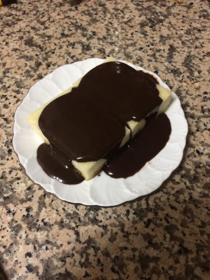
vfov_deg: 61.7
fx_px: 235
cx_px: 105
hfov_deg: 48.2
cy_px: 140
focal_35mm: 29
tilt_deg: -60.8
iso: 320
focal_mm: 4.15
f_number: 2.2
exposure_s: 1/17
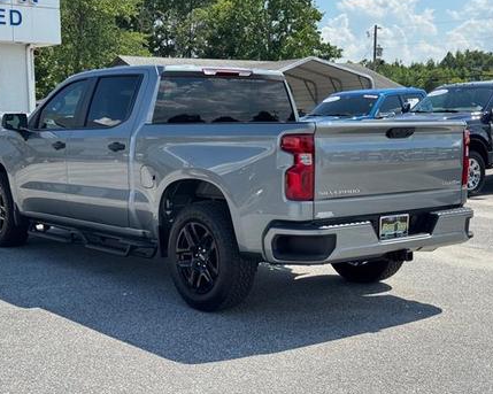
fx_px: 802
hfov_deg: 34.1
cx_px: 226
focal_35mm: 55
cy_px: 190
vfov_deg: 27.6
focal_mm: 6.76
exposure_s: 1/2252
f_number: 1.78
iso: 64
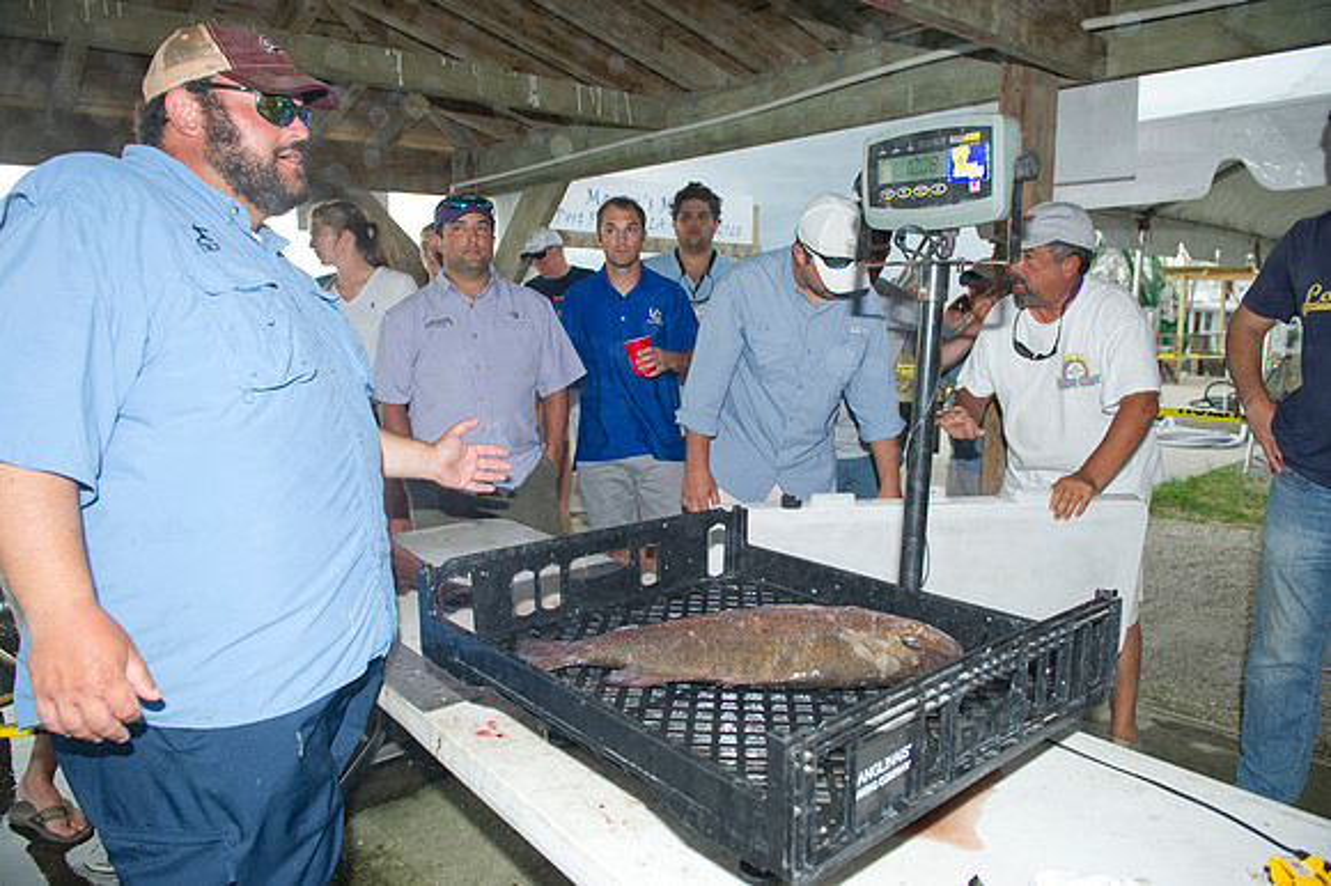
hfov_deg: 73.8
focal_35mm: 24
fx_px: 887
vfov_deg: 53.1
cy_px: 443
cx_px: 666
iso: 200
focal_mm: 24
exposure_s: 1/200
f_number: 4.5
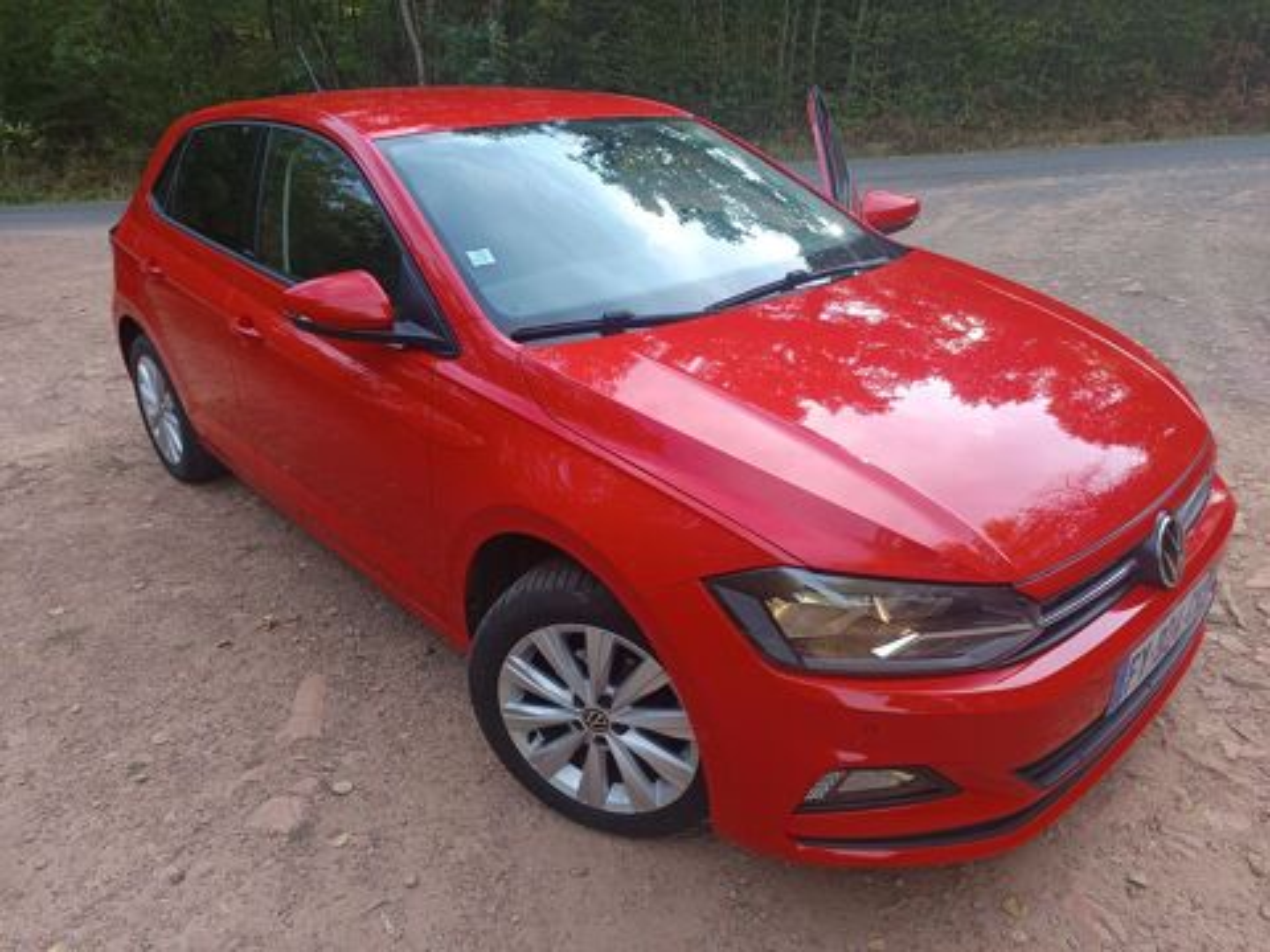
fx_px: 881
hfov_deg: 71.6
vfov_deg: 56.8
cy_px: 476
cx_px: 635
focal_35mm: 24
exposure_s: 1/100
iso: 50
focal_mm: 5.31
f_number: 1.7
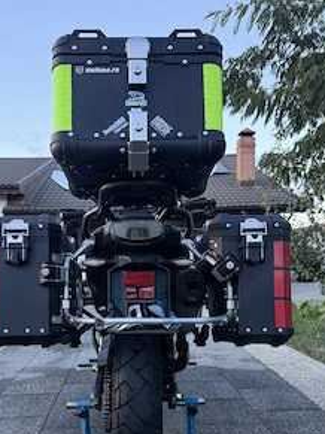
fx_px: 413
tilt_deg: -4.5
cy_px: 297
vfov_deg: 54.0
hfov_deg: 42.8
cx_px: 140
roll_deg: -0.7
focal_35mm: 33
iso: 200
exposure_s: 1/205
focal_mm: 6.76
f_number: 1.78
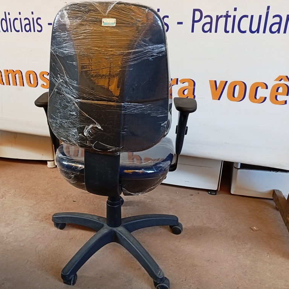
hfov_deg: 50.5
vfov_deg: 51.1
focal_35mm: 32
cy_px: 145
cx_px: 107
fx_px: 302
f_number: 1.8
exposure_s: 1/40
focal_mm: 3.98
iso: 169
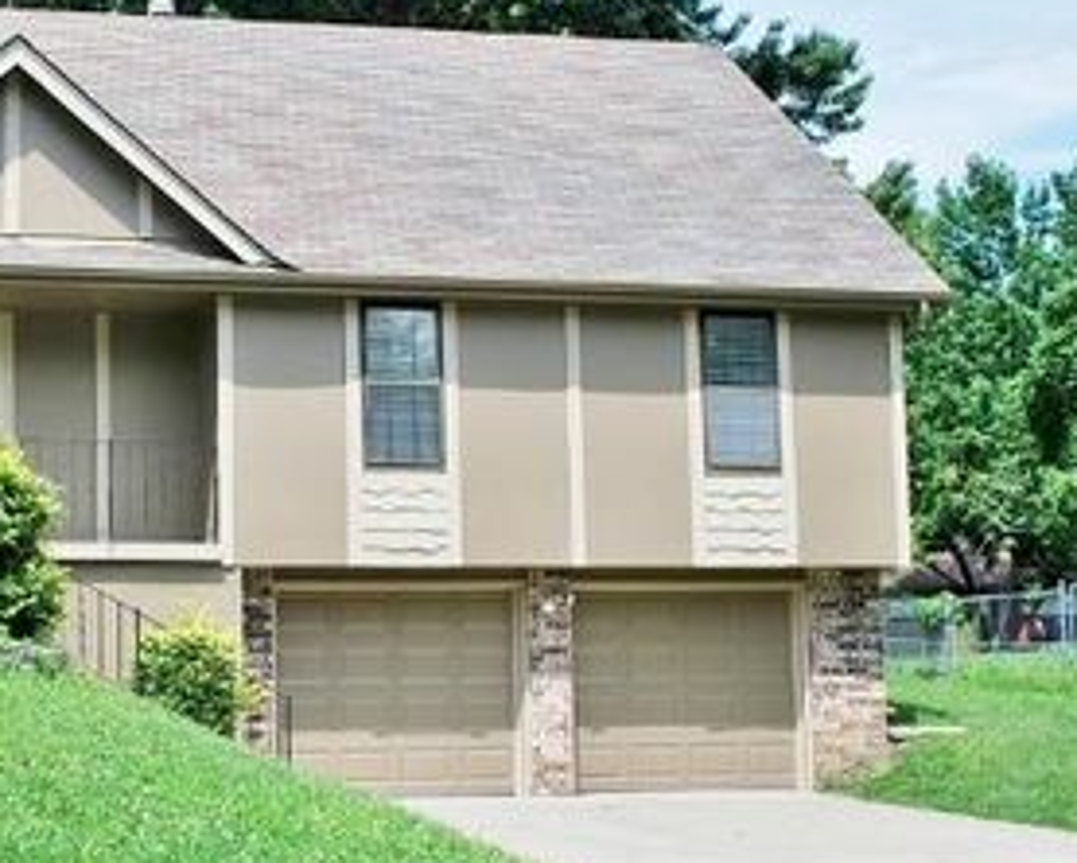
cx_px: 136
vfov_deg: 25.0
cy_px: 474
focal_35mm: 61
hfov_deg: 29.8
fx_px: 1946
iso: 100
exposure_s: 1/250
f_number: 8
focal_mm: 24
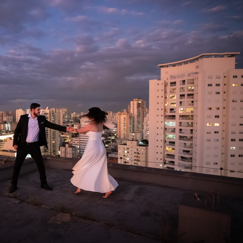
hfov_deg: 54.6
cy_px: 129
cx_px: 60
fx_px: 222
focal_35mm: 28
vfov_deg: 57.3
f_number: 1.8
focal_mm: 13
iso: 5000
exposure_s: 1/125
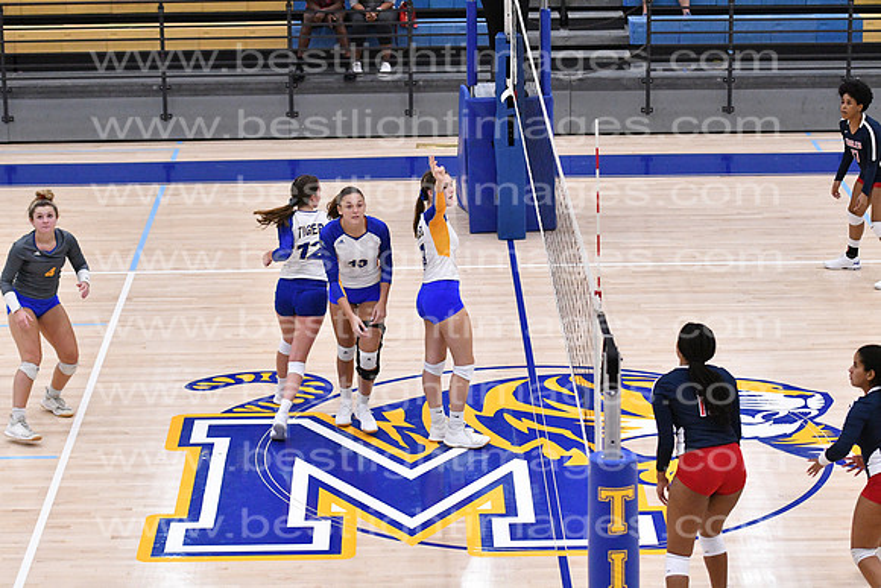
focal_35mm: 105
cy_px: 294
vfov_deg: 13.0
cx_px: 440
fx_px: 2570
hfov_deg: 19.5
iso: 6400
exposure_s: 1/1000
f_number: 3.2
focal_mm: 70
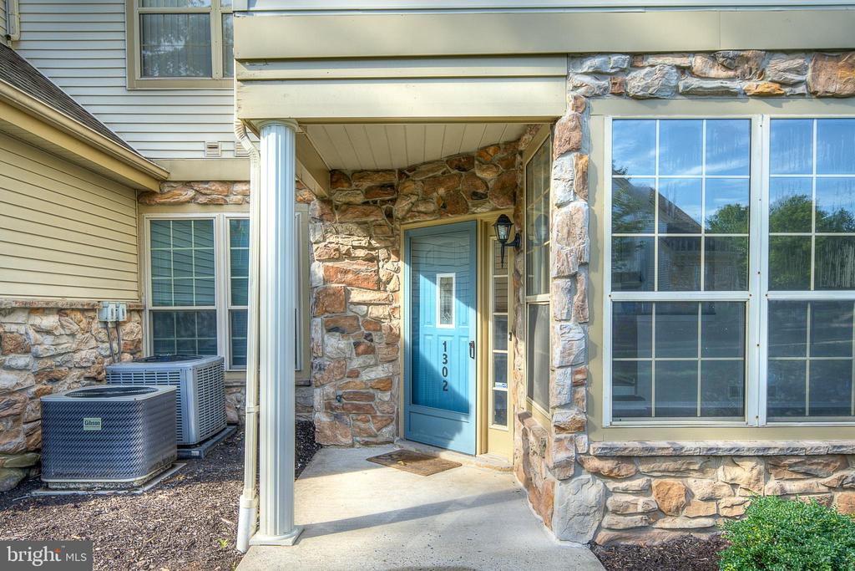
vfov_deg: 53.1
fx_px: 570
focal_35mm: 24
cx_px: 428
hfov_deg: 73.7
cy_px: 286
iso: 100
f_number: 8
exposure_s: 1/50
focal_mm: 24
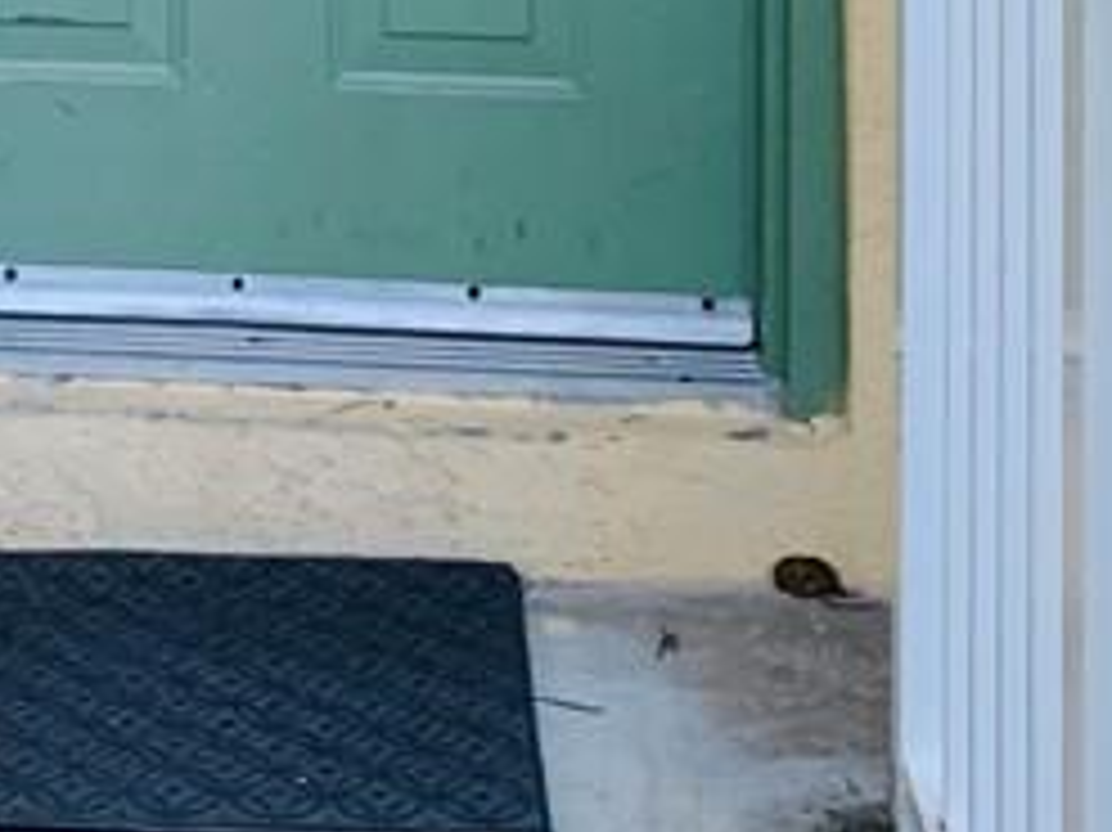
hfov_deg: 17.6
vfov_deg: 12.2
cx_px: -90
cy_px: -805
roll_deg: -2.5
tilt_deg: +1.9
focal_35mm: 108
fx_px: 3468
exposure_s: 1/121
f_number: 1.8
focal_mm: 4.25
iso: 64
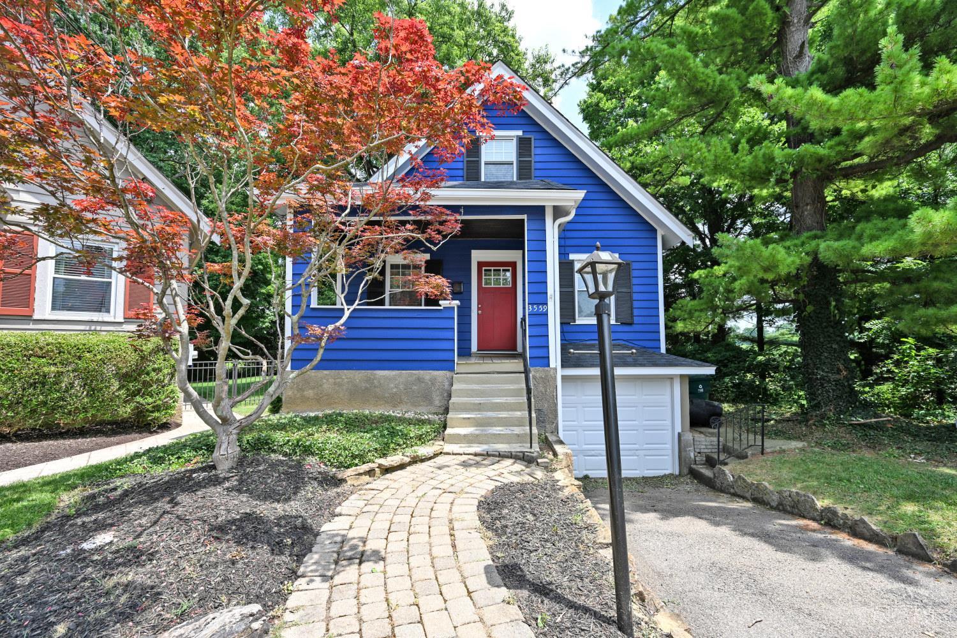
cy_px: 319
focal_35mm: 15
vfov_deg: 77.3
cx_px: 478
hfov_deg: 100.4
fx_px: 399
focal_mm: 15
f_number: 5.6
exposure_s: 1/250
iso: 110
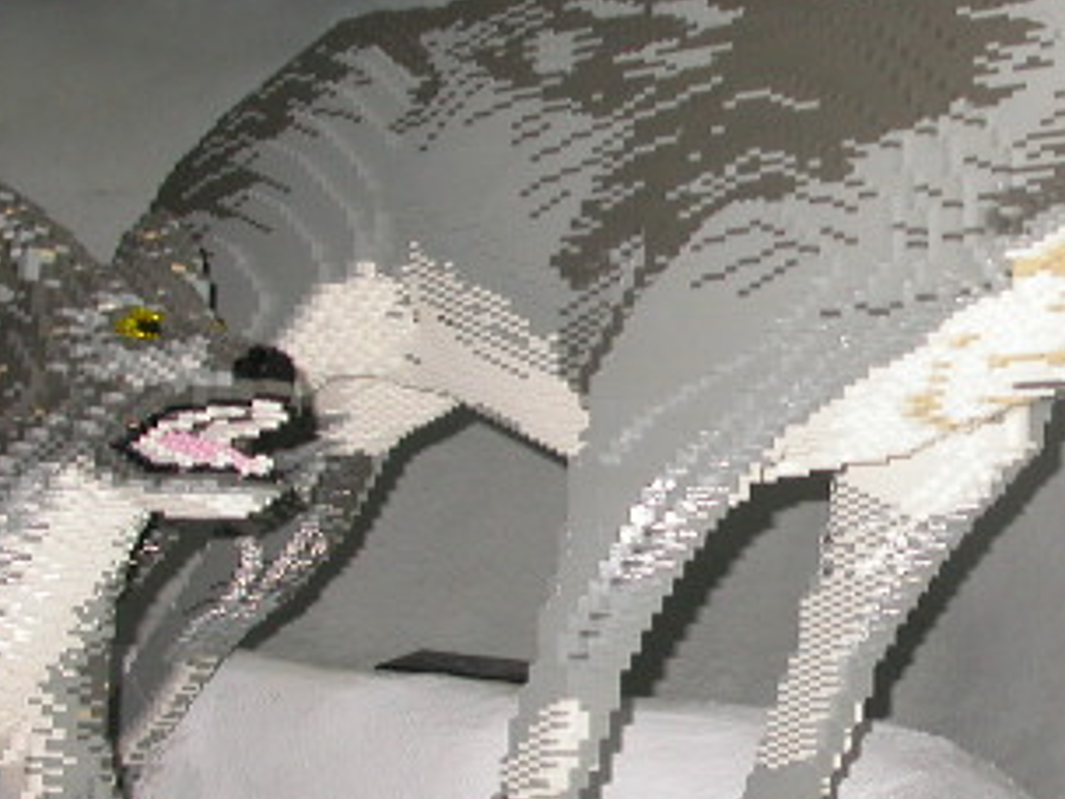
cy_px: 431
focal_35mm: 80
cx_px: 956
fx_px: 2461
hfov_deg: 23.8
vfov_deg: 18.4
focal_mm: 7.85
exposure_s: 1/60
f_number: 2.6
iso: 100
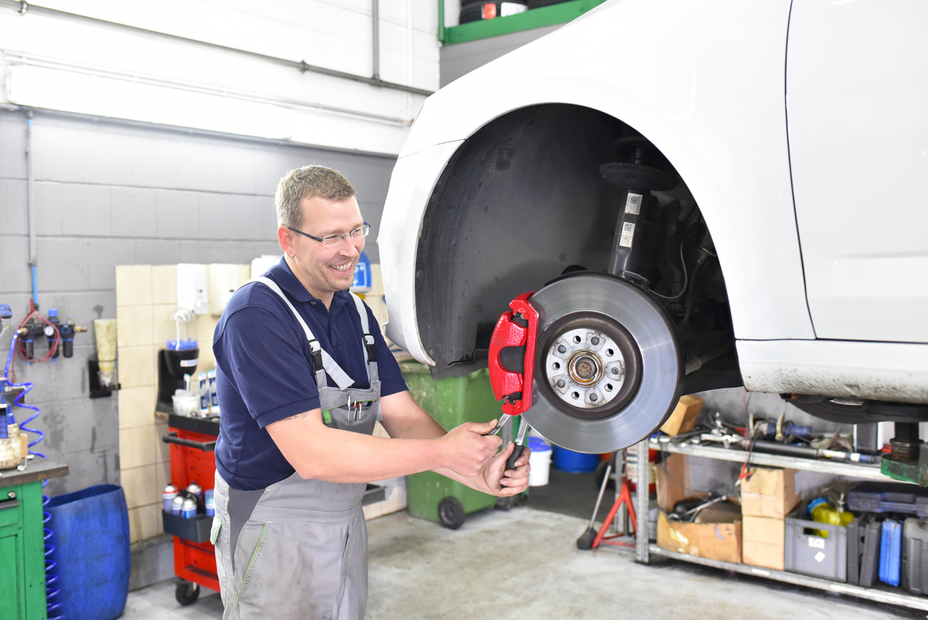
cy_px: 310
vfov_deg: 37.9
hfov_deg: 54.4
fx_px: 902
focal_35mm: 35
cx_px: 464
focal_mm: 35
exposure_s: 1/100
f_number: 3.5
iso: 2200
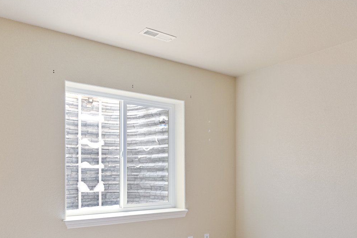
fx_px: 327
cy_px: 172
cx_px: 244
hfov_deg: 55.8
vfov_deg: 39.1
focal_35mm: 33
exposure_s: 1/4
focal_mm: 16
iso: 1000
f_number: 8
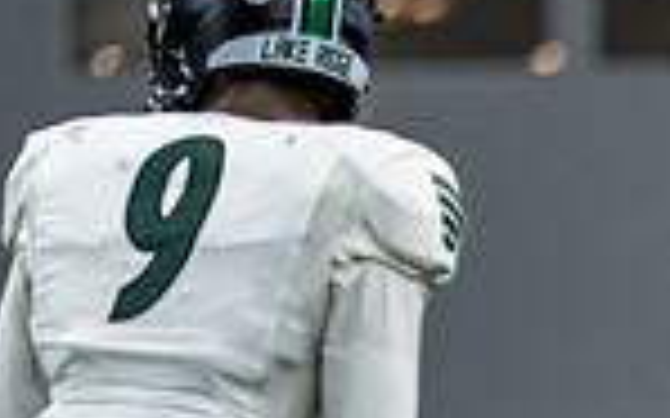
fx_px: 19677
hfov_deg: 1.9
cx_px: 1245
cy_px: 621
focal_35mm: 1078
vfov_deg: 1.2
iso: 1600
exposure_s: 1/1000
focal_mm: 200
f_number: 2.8
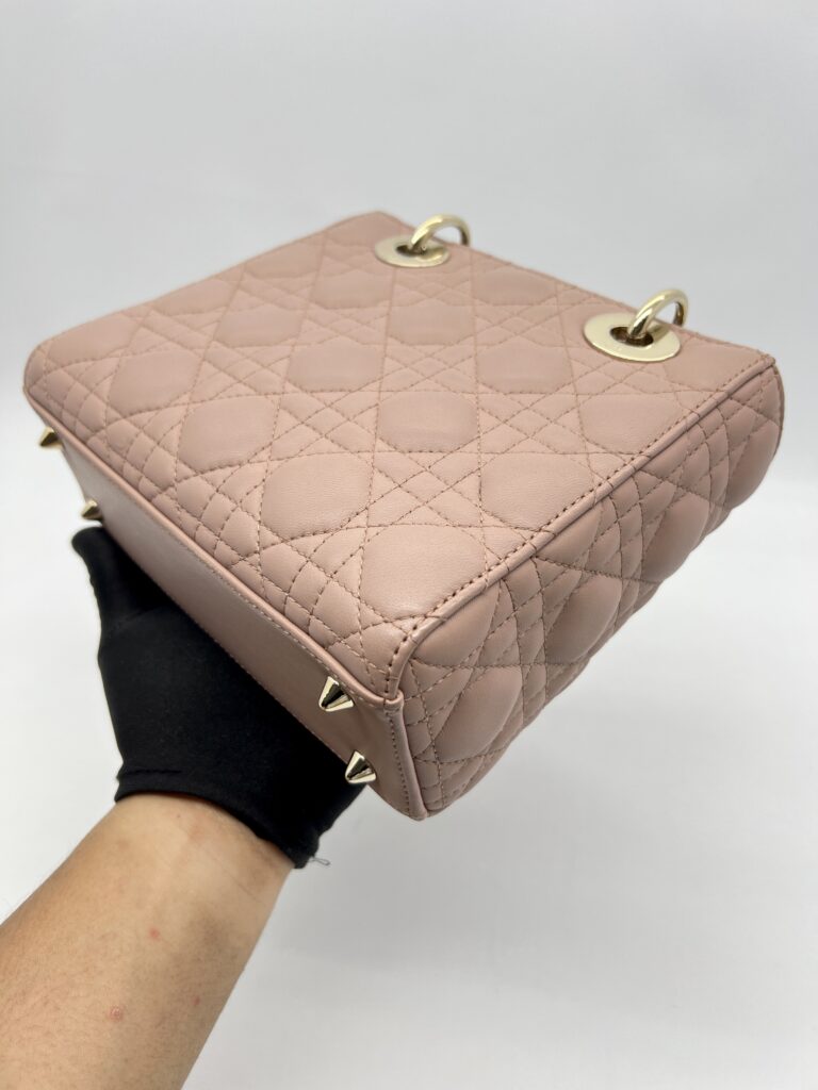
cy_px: 545
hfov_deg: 53.1
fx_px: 819
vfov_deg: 67.3
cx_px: 409
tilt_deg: -35.1
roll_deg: -1.1
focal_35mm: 26
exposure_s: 1/100
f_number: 1.5
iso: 40
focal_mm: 5.7
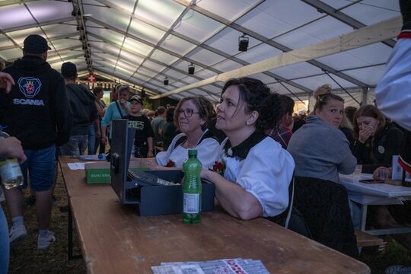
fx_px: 342
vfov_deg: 43.6
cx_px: 206
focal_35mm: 30
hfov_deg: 61.9
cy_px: 137
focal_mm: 30
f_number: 5
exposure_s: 1/80
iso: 800
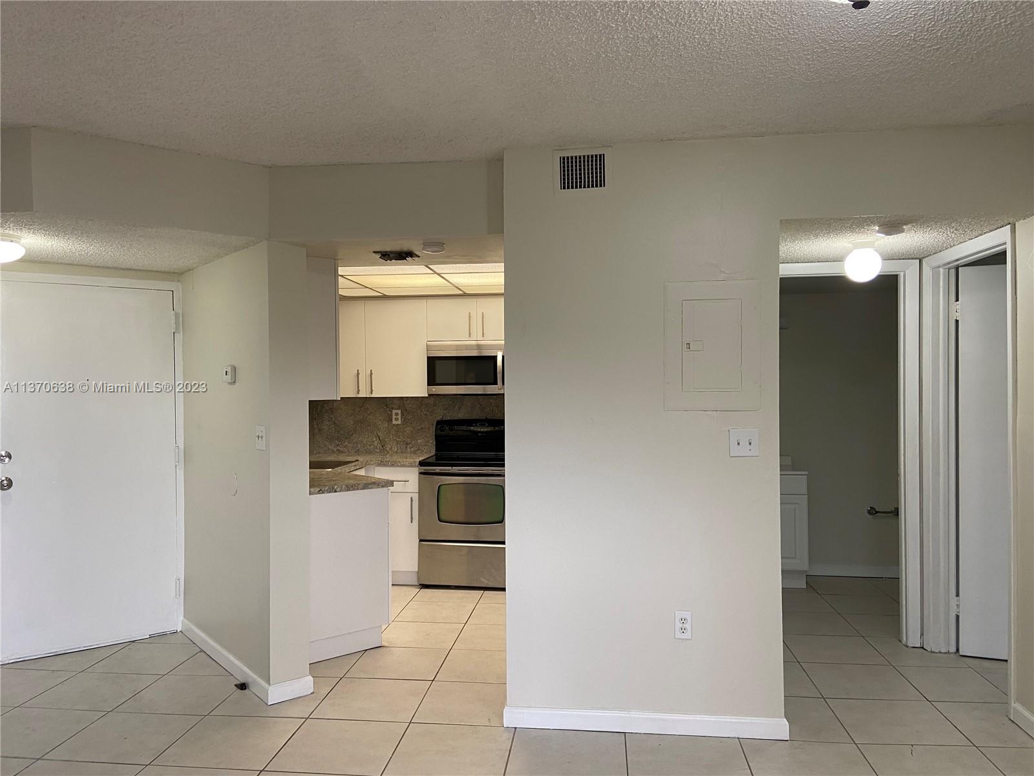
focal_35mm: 26
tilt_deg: -1.9
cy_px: 388
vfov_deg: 53.1
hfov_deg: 67.3
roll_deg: +0.7
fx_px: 777
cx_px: 517
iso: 80
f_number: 1.8
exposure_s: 1/60
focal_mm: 4.25
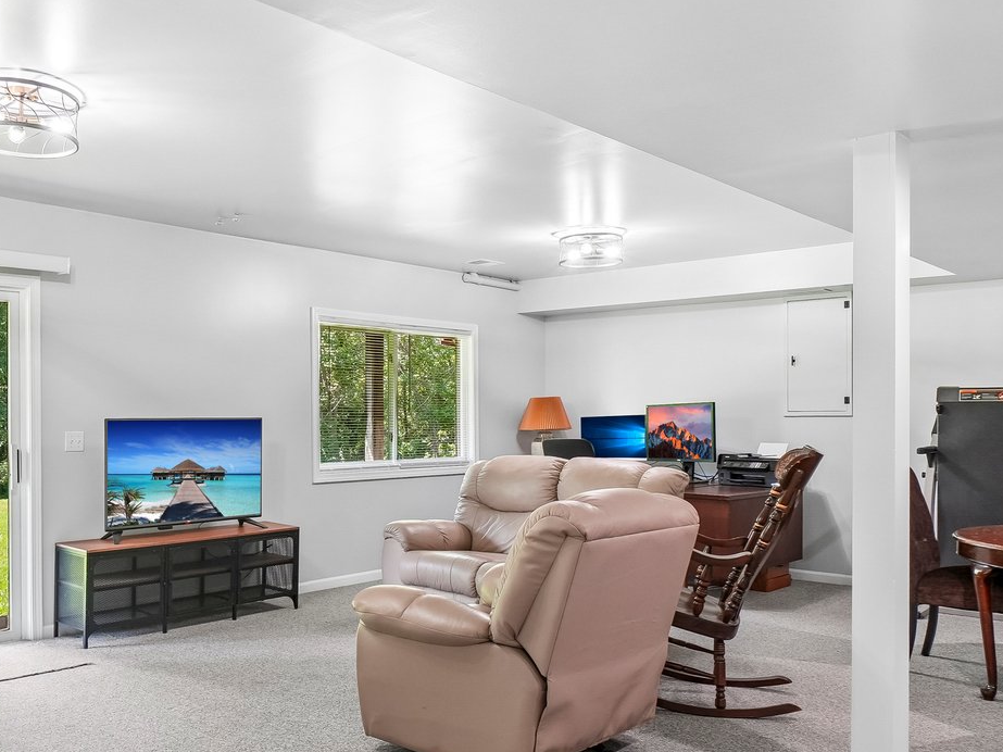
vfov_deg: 44.1
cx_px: 384
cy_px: 424
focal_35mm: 32
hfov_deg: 56.2
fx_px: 927
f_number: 8
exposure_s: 1/15
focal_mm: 10
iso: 400
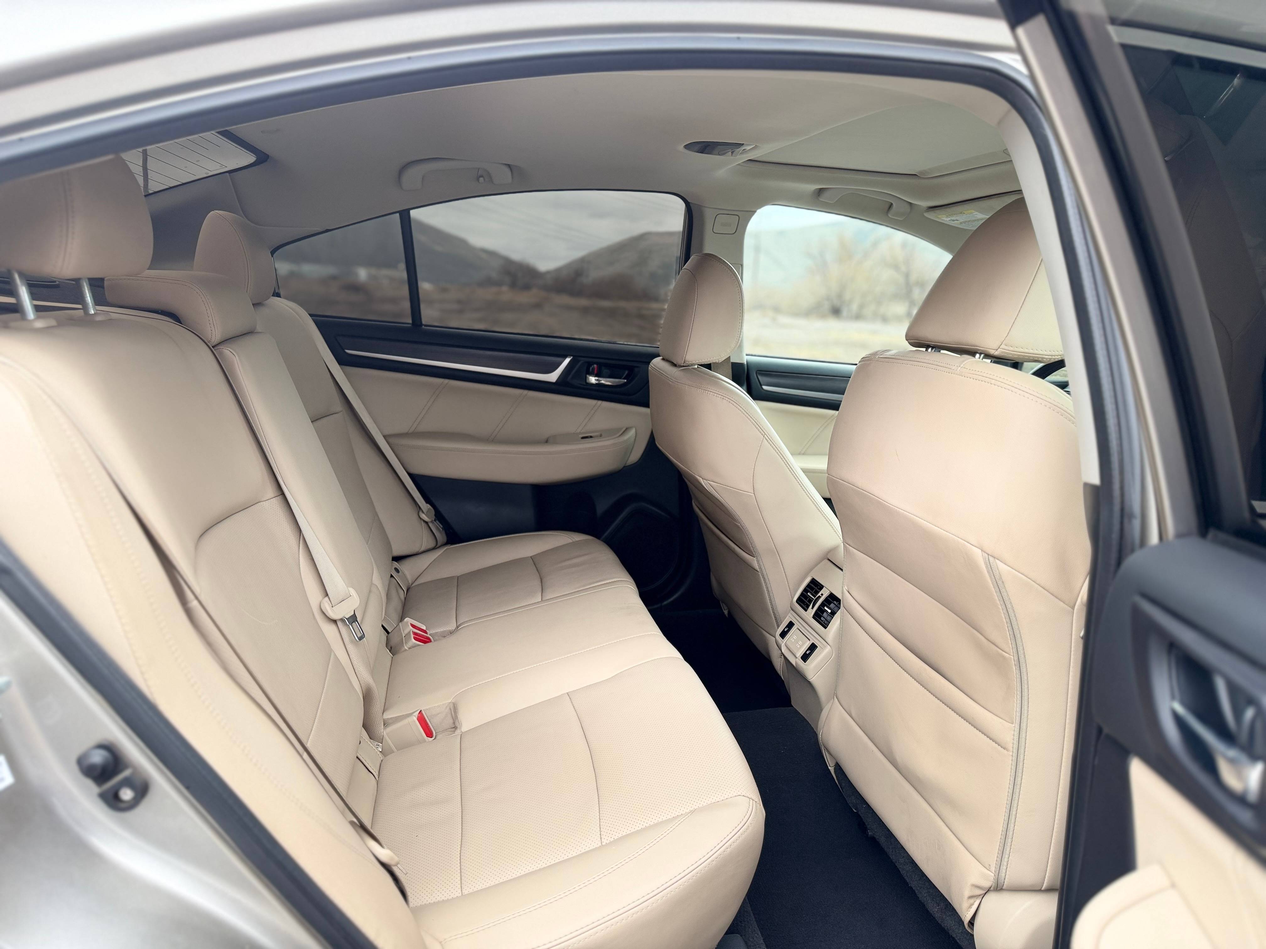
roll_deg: -4.1
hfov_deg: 71.6
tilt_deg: -12.5
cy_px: 474
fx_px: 878
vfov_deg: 56.8
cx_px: 633
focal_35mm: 24
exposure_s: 1/212
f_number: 1.78
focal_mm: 6.76
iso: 125
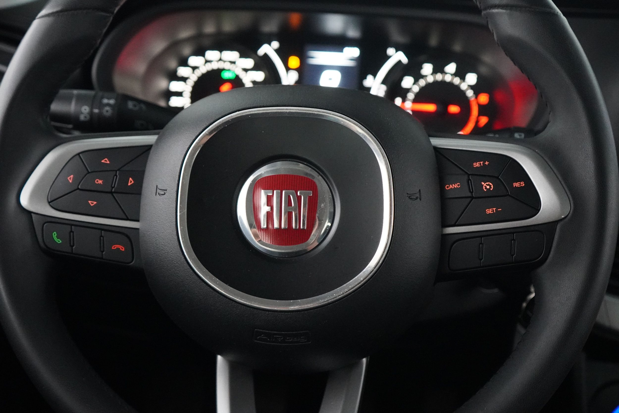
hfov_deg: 46.4
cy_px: 206
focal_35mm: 42
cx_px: 310
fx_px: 722
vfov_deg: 31.9
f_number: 3.5
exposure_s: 1/30
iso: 6400
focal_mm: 28
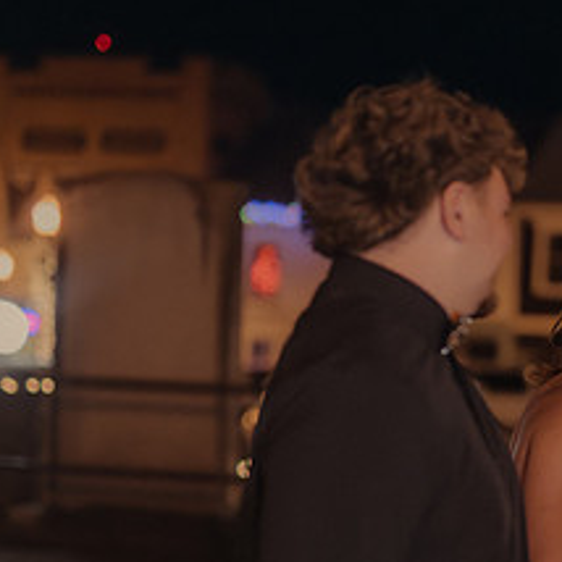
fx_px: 2112
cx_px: 509
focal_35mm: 115
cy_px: 500
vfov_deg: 15.0
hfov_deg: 15.0
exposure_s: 1/250
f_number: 1.4
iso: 2500
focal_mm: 50
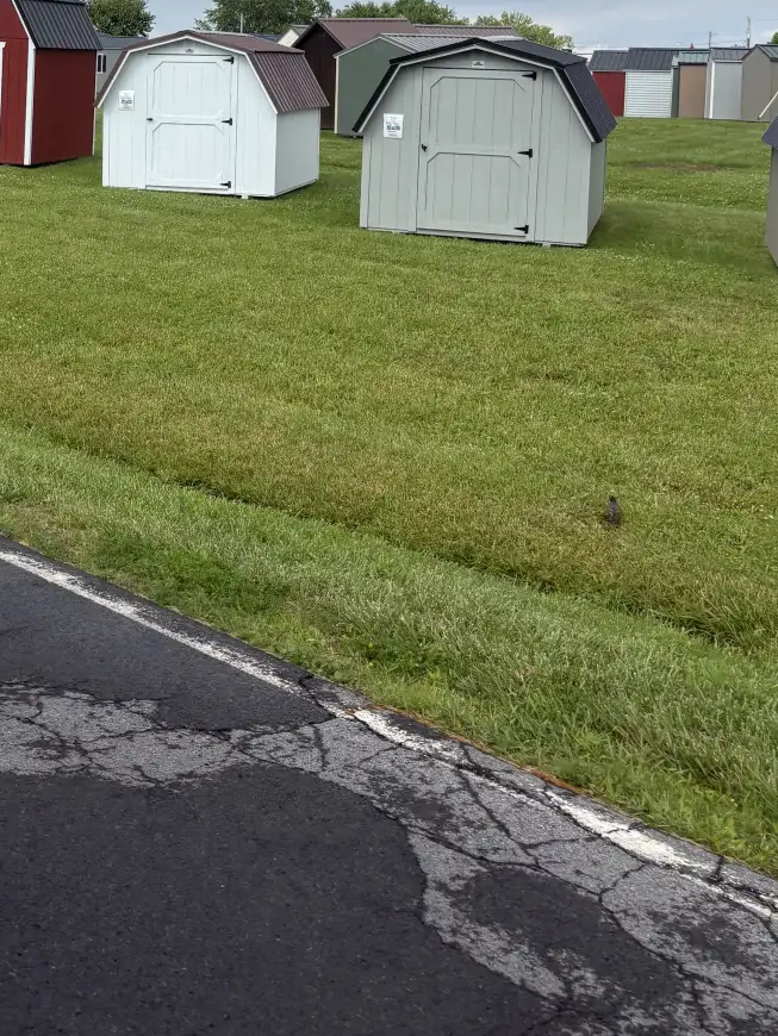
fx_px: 1528
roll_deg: -0.9
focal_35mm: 51
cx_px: 106
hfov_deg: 27.7
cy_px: 129
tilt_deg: -4.0
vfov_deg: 35.5
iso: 50
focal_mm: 5.96
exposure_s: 1/4329
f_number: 1.6
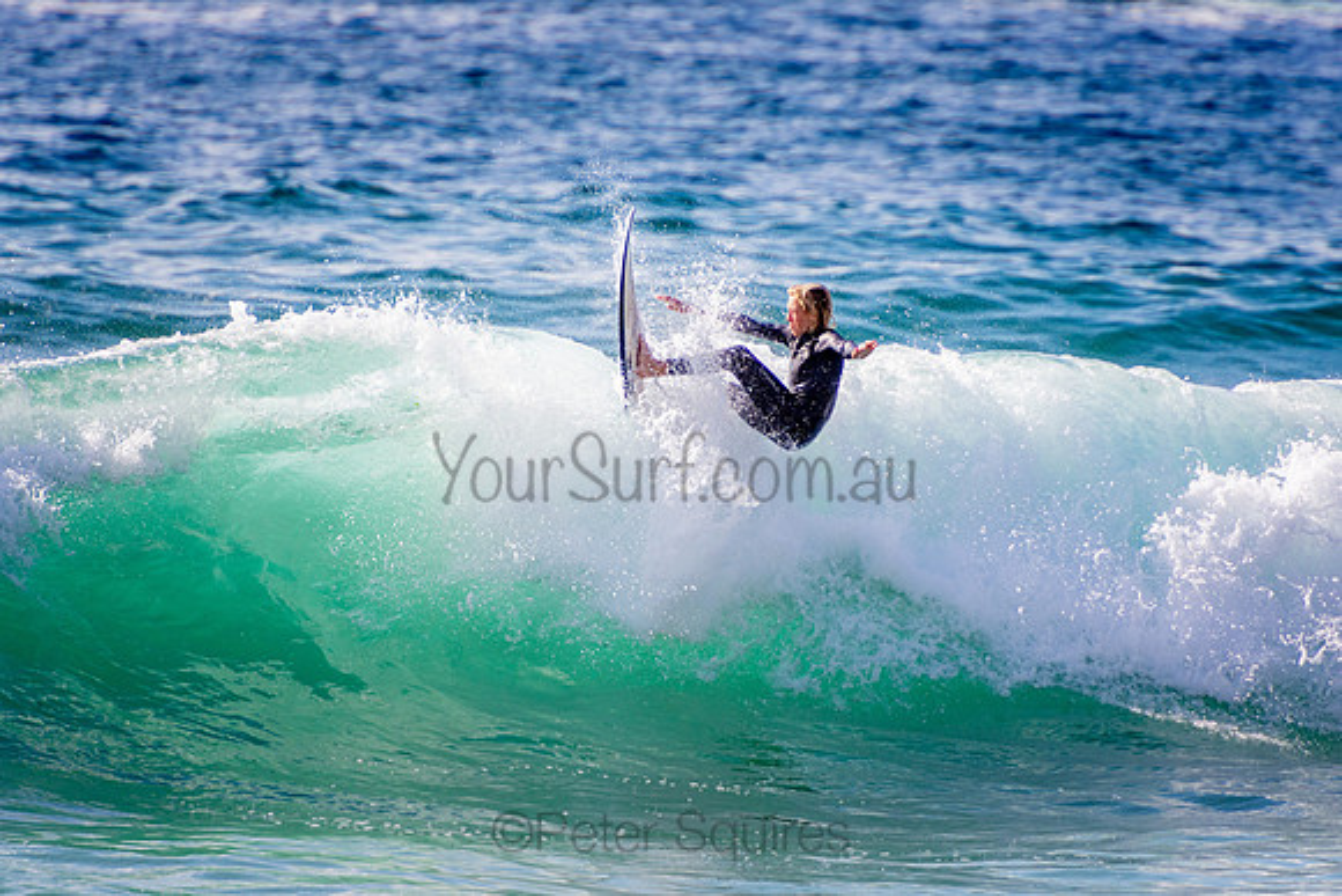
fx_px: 22371
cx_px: 671
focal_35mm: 600
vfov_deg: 2.3
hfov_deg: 3.4
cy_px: 448
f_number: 5.6
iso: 360
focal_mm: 400
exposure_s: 1/2000
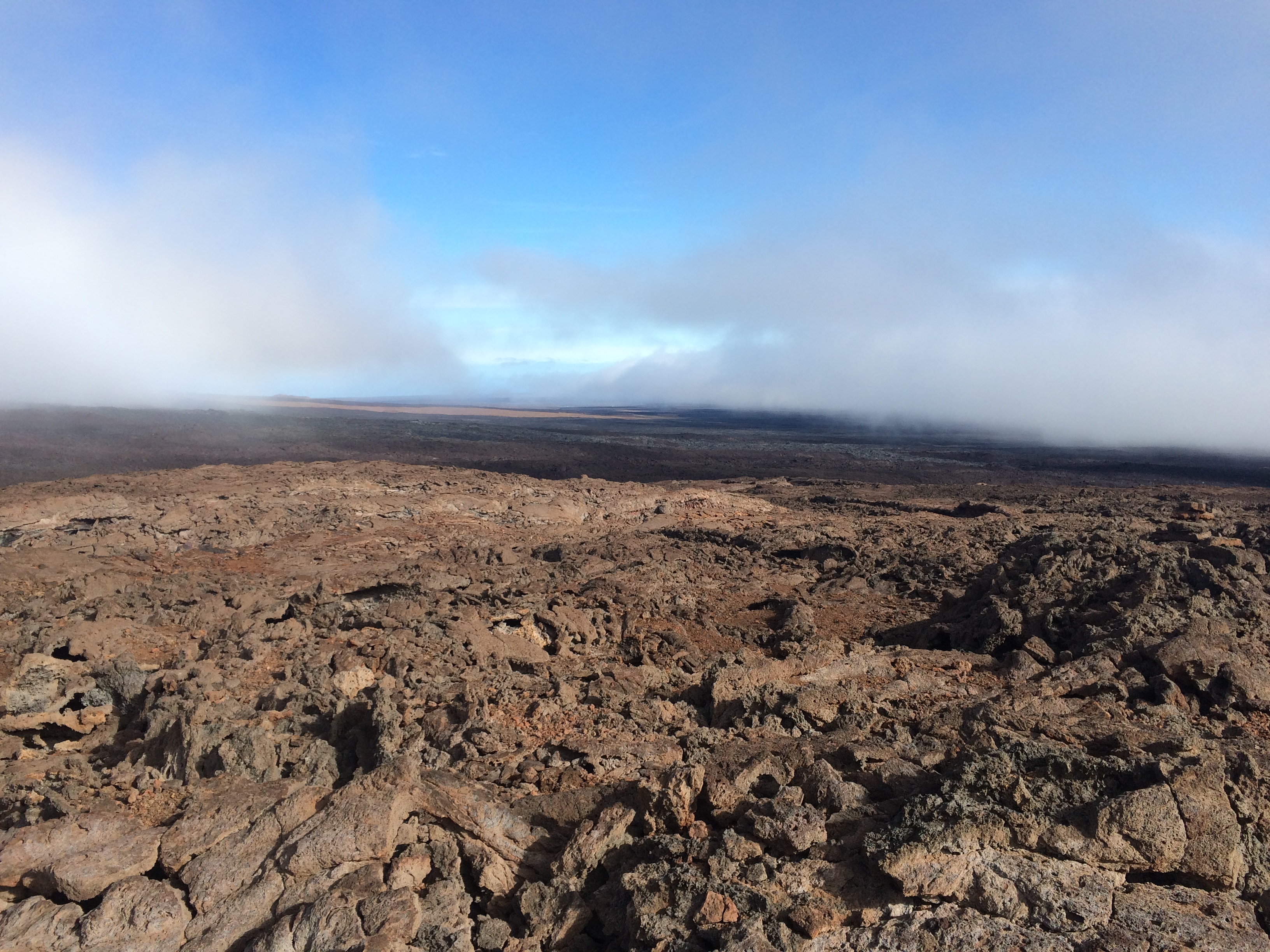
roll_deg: +1.0
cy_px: 476
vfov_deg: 48.2
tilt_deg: -6.4
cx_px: 635
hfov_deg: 61.7
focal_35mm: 29
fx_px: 1064
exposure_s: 1/1414
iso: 32
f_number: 2.2
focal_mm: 4.15
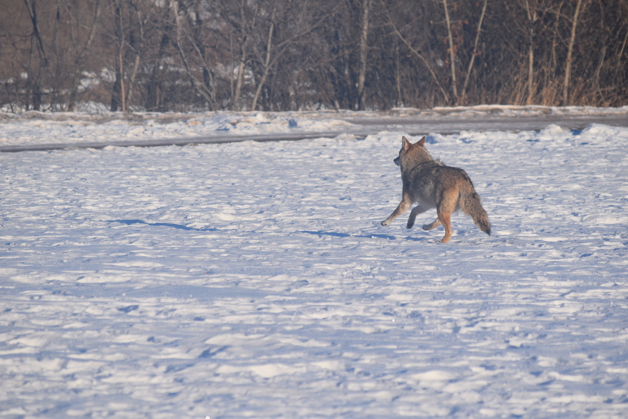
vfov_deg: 4.6
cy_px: 210
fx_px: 5232
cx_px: 314
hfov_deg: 6.9
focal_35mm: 300
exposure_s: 1/1000
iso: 200
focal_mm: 200
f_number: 8
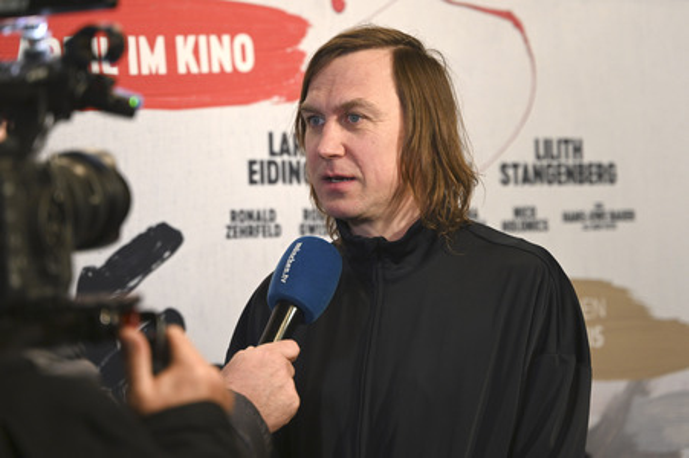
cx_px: 344
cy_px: 229
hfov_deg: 27.0
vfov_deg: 18.2
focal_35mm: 75
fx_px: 1434
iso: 1250
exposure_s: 1/200
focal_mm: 75
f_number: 2.8
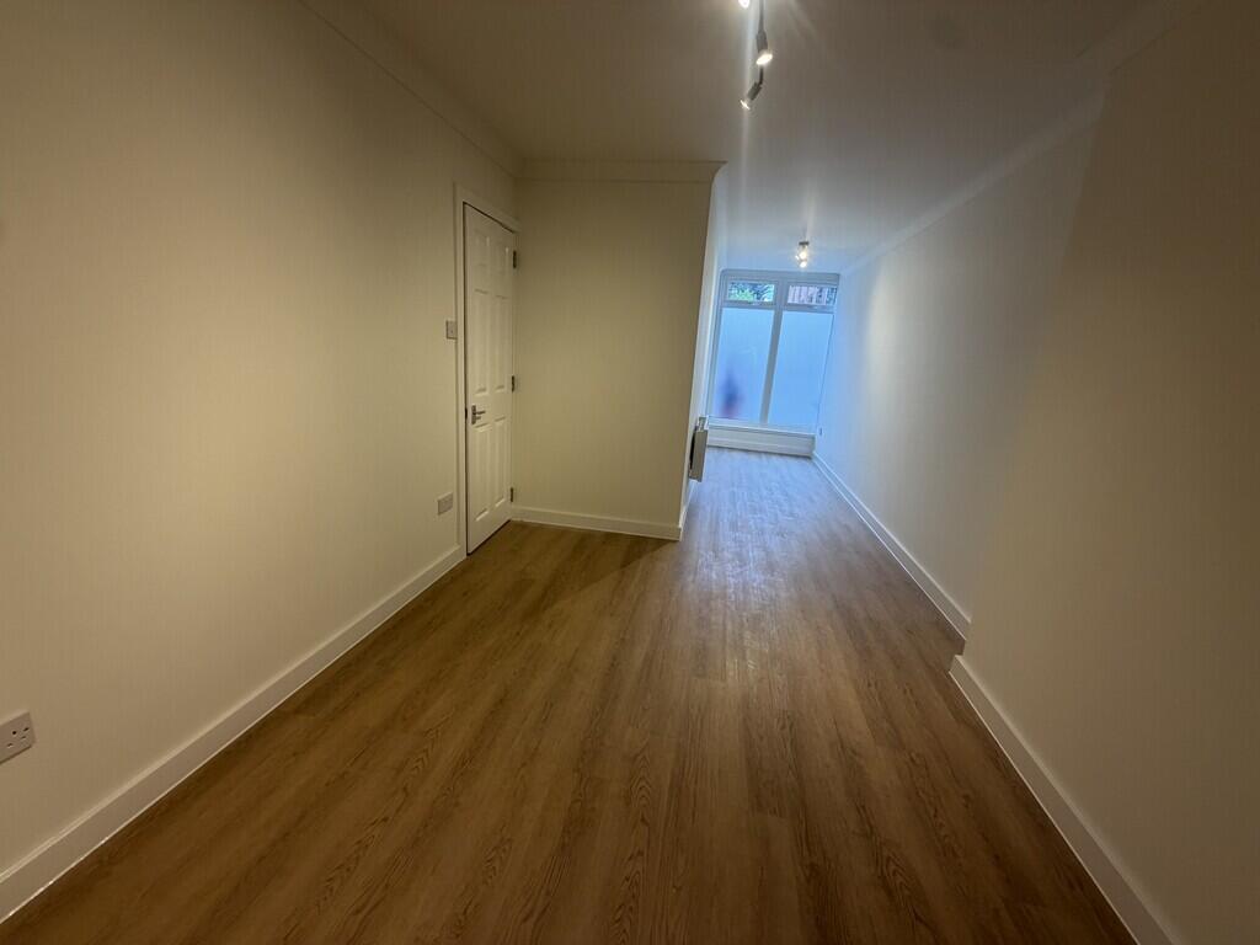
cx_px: 630
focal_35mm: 14
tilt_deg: -13.4
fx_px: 510
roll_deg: -3.1
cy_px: 472
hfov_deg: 102.1
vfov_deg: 85.7
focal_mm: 2.22
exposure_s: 1/100
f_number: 2.2
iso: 200
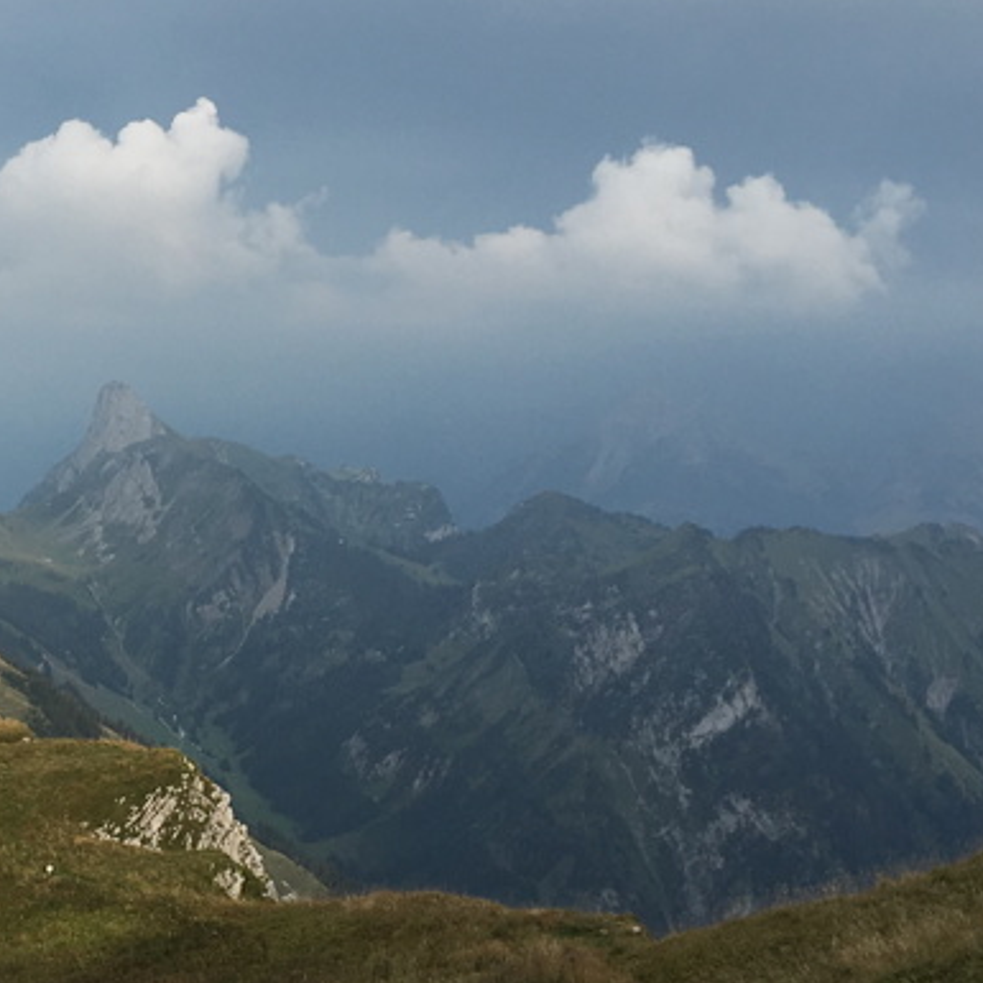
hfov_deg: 22.8
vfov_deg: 24.3
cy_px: 421
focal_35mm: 71
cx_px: -116
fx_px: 2281
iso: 25
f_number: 2.2
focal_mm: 4.15
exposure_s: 1/1241
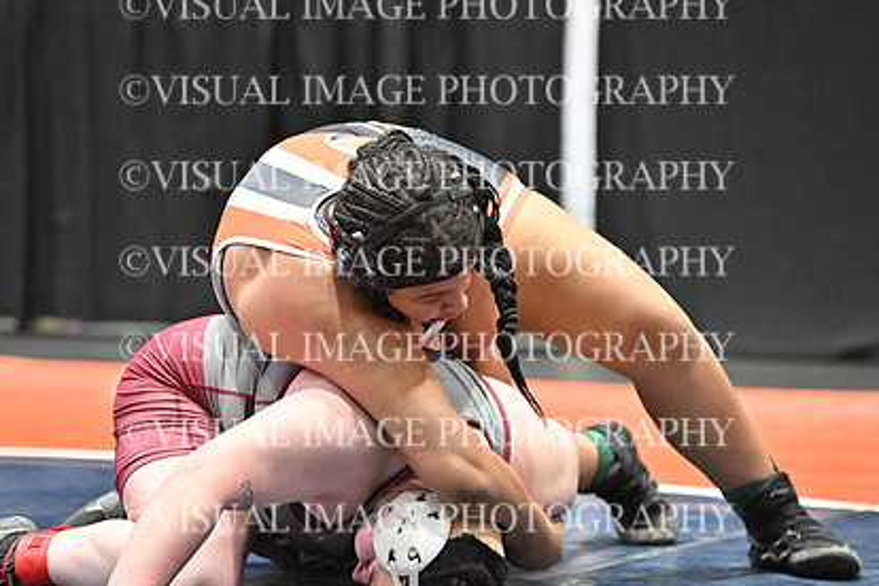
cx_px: 427
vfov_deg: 5.6
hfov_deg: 8.4
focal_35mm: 245
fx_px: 5982
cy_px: 390
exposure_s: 1/800
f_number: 2.8
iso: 6400
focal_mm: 175
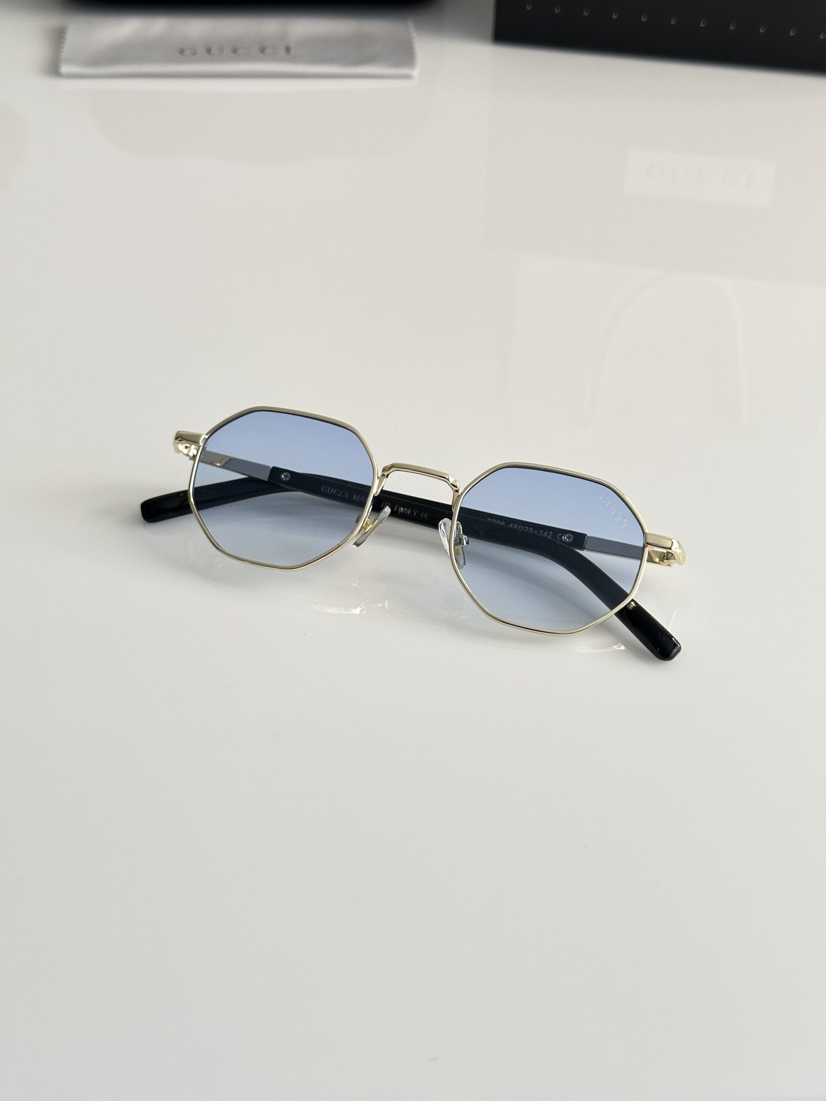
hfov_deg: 30.3
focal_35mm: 48
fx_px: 1527
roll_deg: -0.7
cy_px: 550
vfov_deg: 39.7
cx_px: 413
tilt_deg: -40.8
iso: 80
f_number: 1.78
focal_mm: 6.86
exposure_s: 1/77
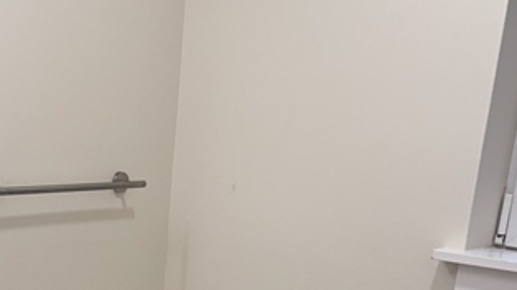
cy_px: 392
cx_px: 92
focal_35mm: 64
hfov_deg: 31.9
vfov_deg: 17.4
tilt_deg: -18.8
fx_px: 877
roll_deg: -0.7
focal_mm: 6.76
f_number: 1.78
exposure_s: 1/120
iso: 80
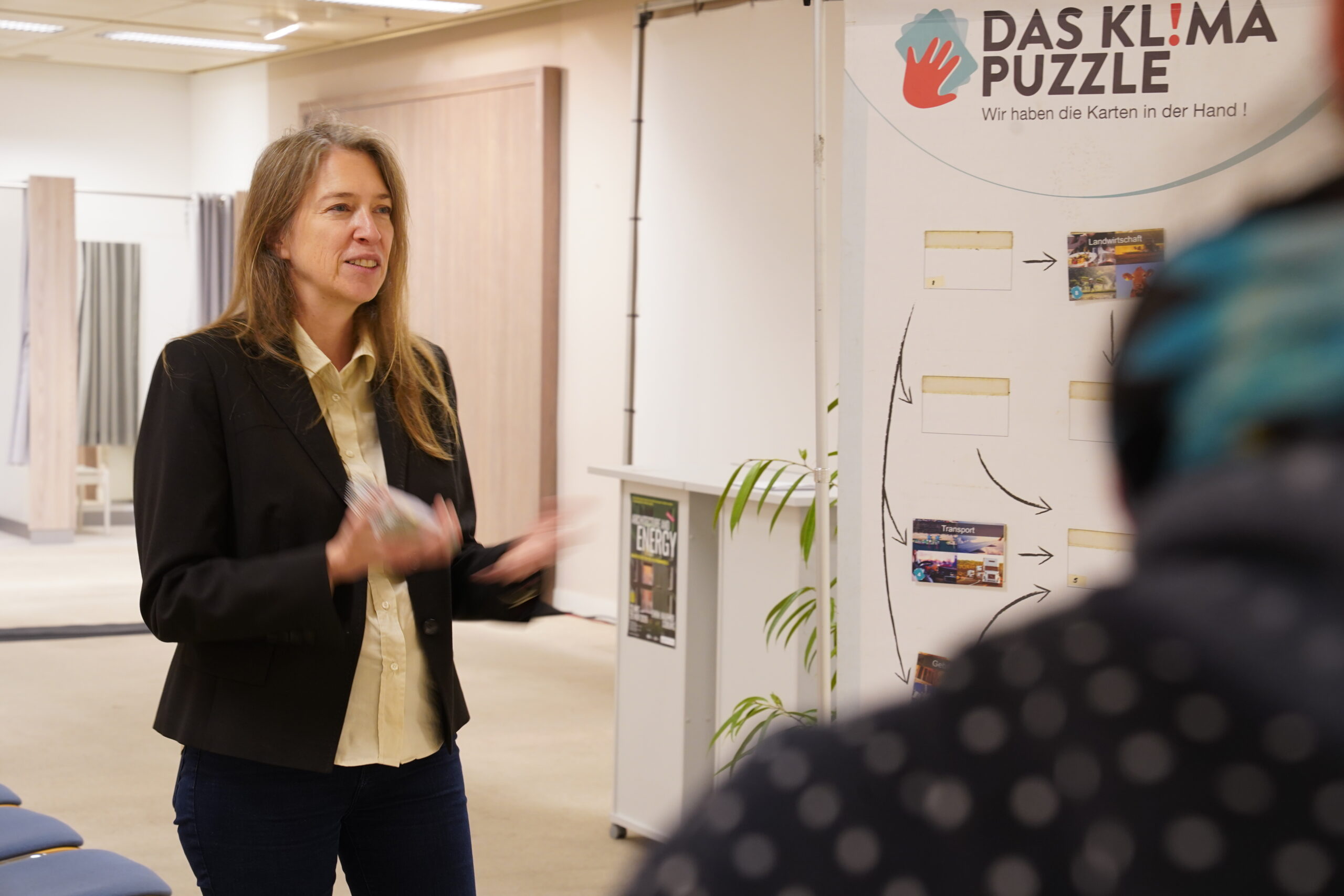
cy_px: 448
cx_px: 672
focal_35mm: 70
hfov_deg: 28.8
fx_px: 2613
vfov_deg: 19.5
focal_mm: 70
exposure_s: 1/15
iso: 1250
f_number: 7.1
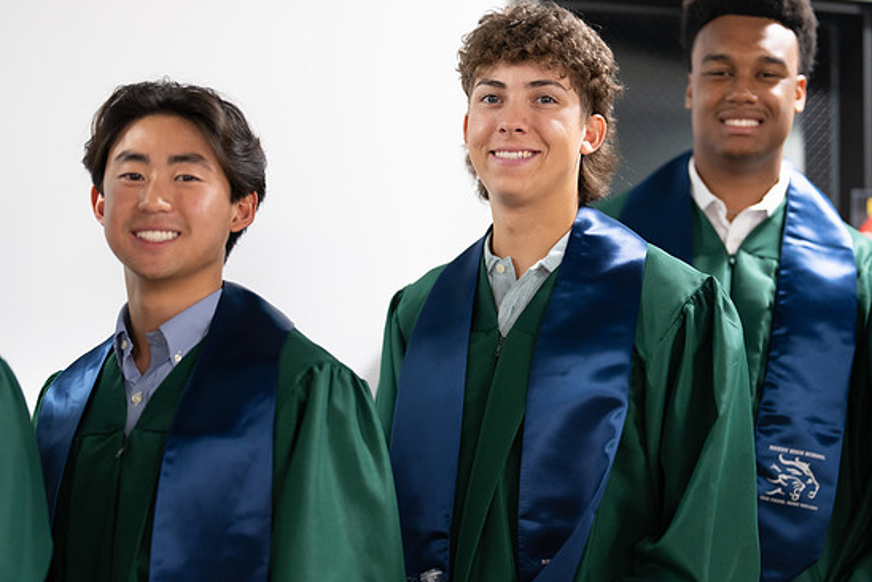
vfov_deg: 21.9
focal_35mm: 62
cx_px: 507
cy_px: 315
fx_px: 1503
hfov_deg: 32.3
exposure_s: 1/320
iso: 640
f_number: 1.2
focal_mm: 50
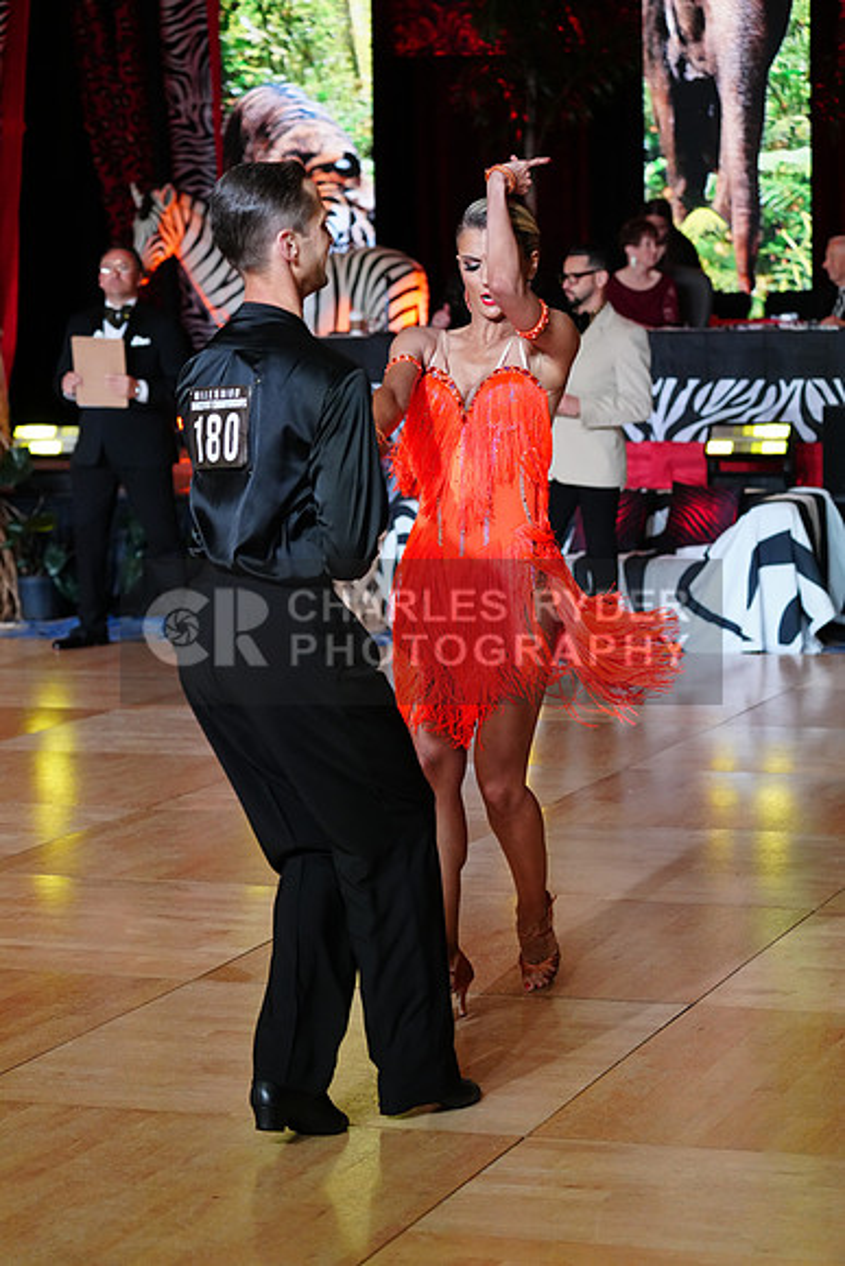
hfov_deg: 15.0
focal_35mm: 91
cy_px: 633
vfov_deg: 22.4
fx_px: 3202
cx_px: 422
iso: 3200
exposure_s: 1/320
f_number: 4
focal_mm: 91
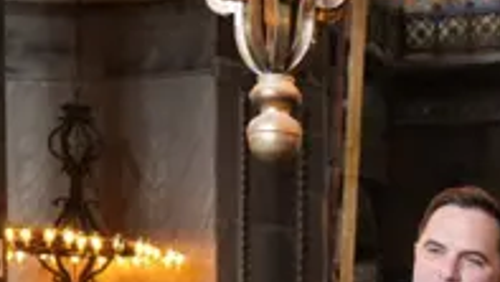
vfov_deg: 10.3
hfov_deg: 18.5
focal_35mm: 112
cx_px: 515
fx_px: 1486
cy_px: 465
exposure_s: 1/50
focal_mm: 24
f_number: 4
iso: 640
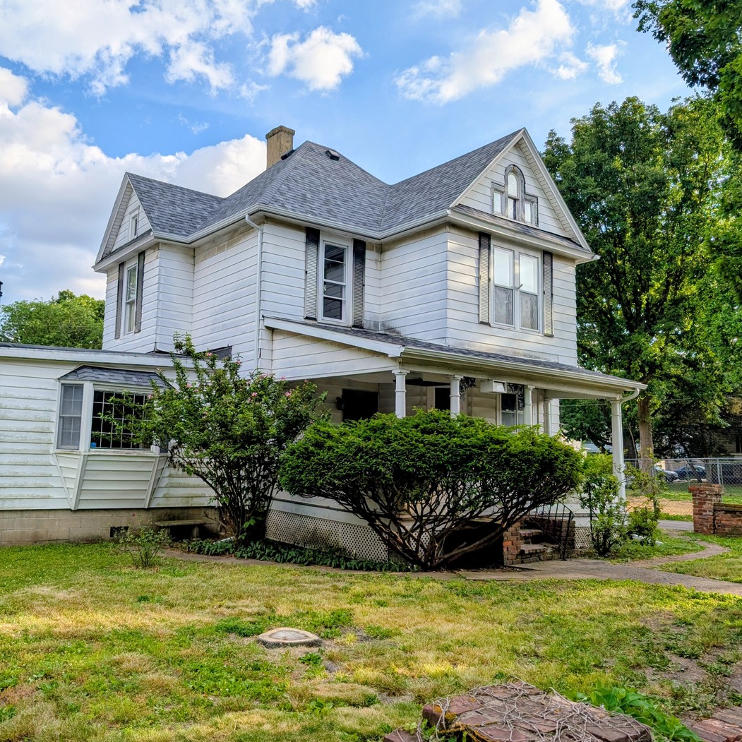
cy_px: 369
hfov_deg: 55.4
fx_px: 703
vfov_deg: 55.6
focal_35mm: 29
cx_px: 313
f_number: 1.68
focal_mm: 6.9
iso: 22
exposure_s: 1/771
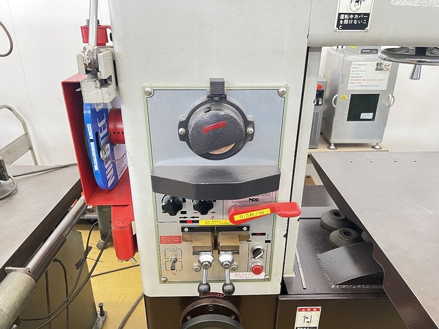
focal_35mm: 26
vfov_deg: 53.1
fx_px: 330
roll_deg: -0.8
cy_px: 164
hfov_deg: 67.3
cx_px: 220
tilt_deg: -26.2
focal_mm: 5.7
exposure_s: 1/60
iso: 400
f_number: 1.5
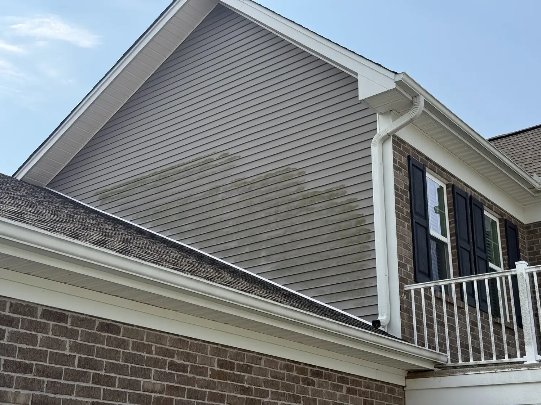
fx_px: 750
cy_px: 202
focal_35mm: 48
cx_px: 270
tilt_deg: +20.5
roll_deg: -1.2
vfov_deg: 30.3
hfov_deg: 39.7
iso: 100
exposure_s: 1/5587
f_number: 1.78
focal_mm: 6.76
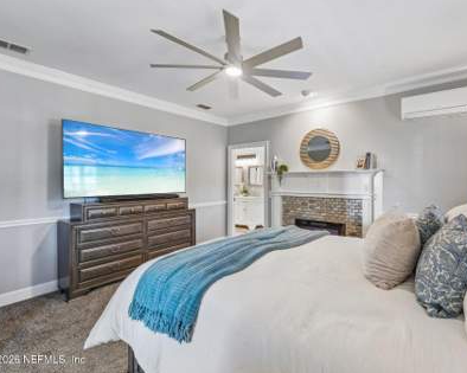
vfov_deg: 80.4
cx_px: 271
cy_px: 186
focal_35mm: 16
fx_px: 221
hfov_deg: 92.3
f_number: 10
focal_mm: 14
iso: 400
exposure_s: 1/2
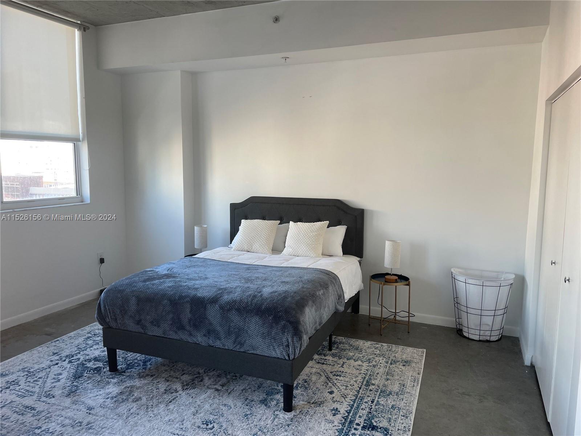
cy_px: 218
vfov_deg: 53.1
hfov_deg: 67.3
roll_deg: -0.5
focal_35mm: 26
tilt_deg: -6.9
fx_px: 436
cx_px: 290
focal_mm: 4.2
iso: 50
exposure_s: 1/120
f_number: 1.6
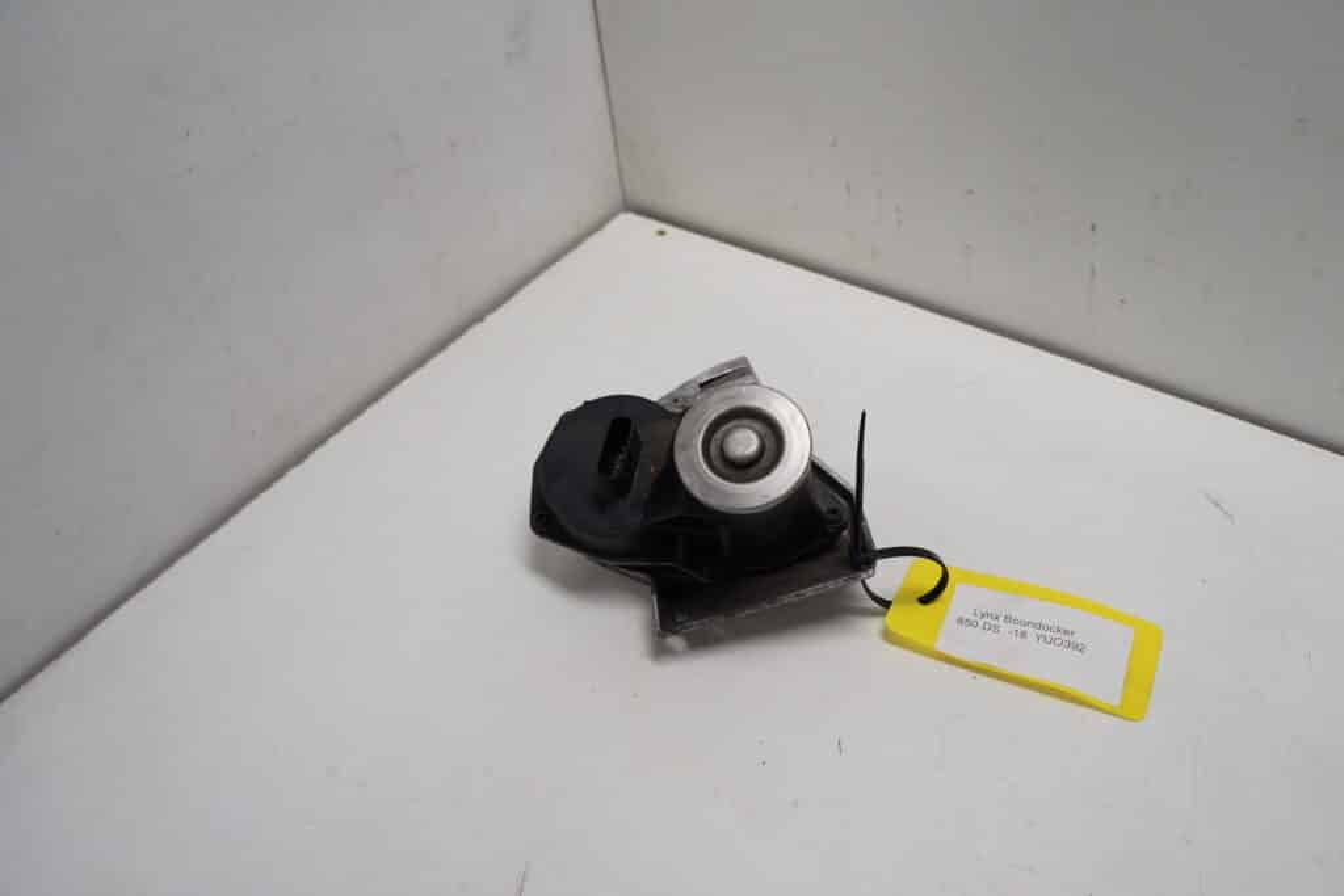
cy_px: 448
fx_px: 1008
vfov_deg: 47.9
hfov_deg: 67.4
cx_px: 672
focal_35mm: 27
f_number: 5
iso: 160
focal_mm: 18
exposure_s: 1/60
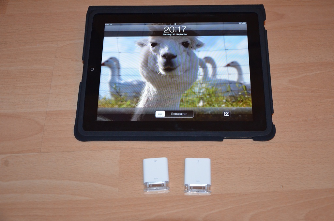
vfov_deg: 26.4
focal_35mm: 51
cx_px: 167
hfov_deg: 39.0
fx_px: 472
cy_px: 110
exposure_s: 1/60
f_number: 4.2
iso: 2500
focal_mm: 34
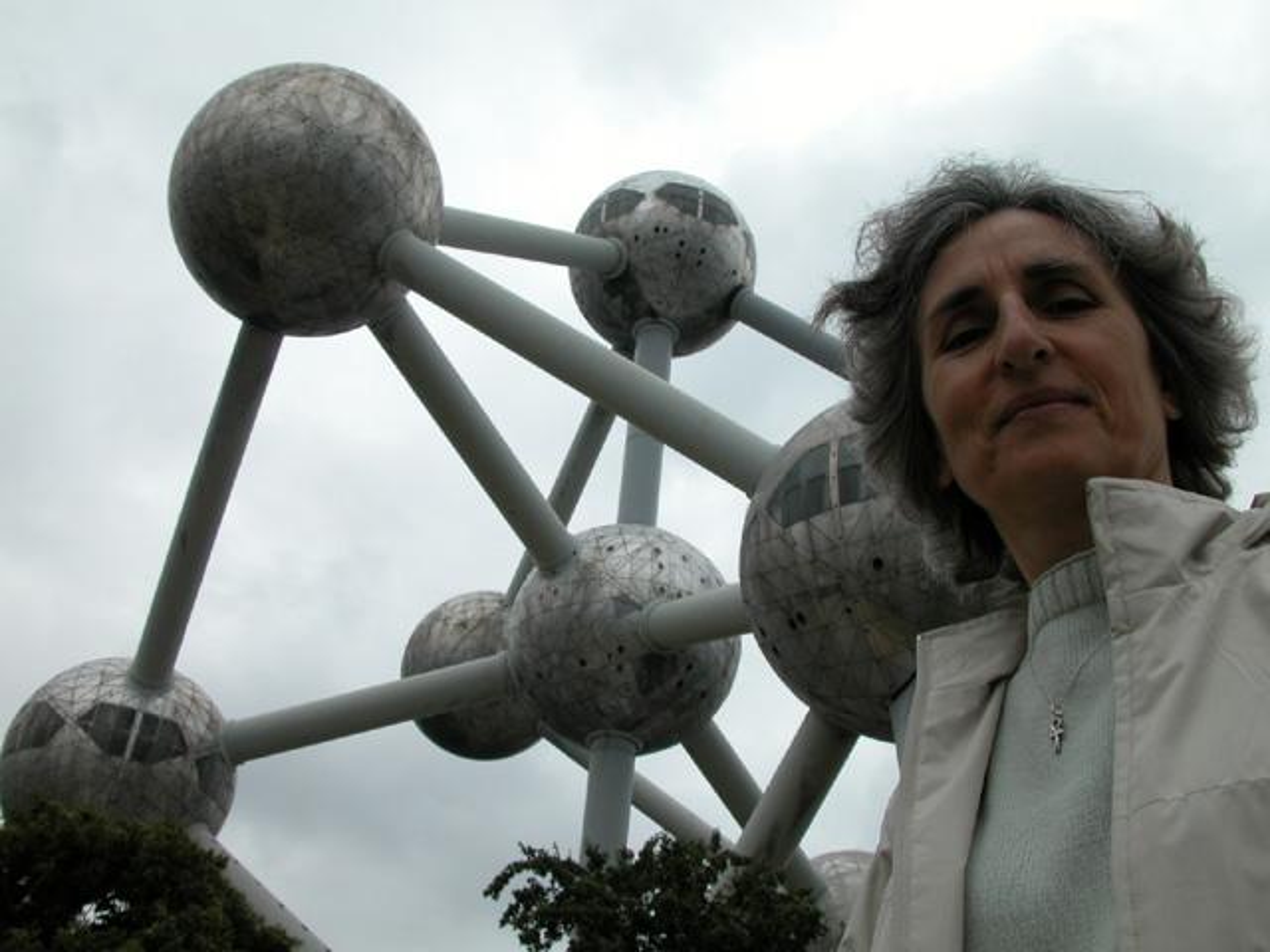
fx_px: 1247
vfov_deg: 41.8
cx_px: 635
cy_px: 476
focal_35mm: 34
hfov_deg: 54.0
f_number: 6.3
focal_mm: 8.9
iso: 100
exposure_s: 1/330
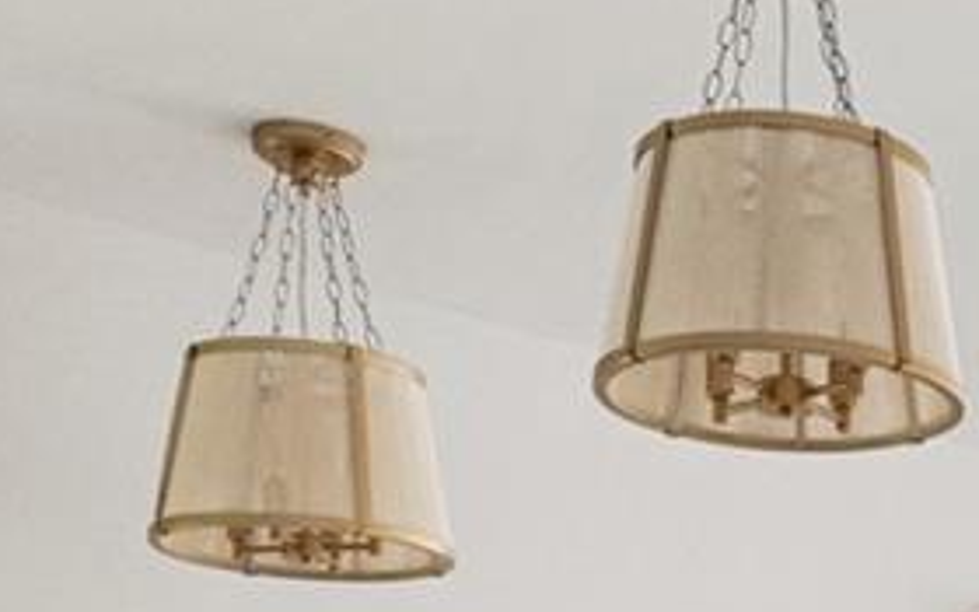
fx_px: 2481
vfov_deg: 12.6
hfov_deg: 20.4
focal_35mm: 93
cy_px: 1151
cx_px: 1266
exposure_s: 1/30
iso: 500
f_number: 8
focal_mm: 16
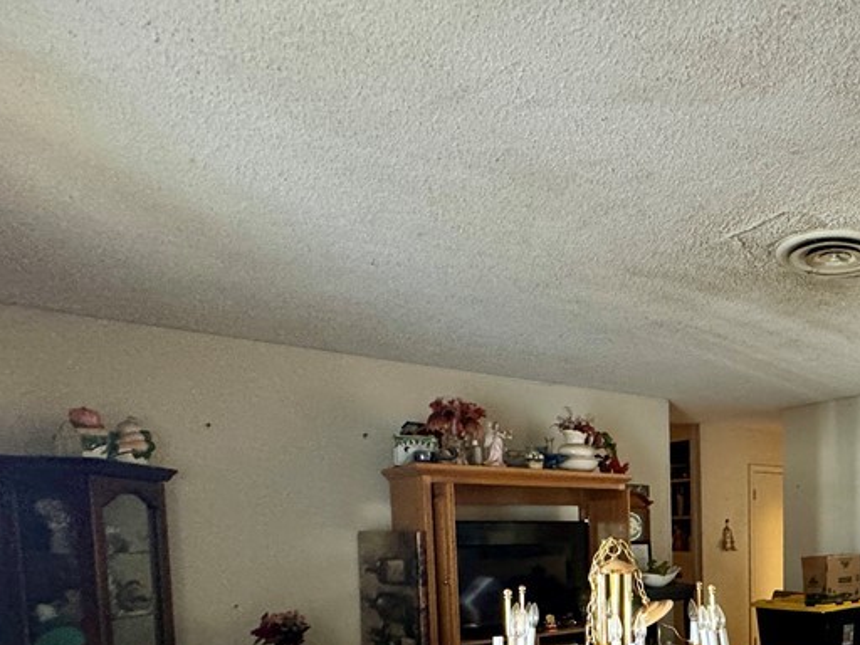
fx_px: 696
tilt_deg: -5.5
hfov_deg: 53.6
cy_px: 588
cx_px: 806
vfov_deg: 44.9
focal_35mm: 28
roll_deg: -0.3
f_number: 2.2
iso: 500
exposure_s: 1/60
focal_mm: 2.22
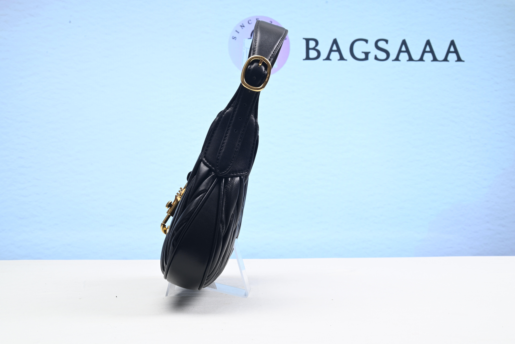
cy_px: 172
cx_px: 258
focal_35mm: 42
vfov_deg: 31.9
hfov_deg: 46.4
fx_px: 601
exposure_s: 1/2
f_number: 16
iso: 100
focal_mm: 42
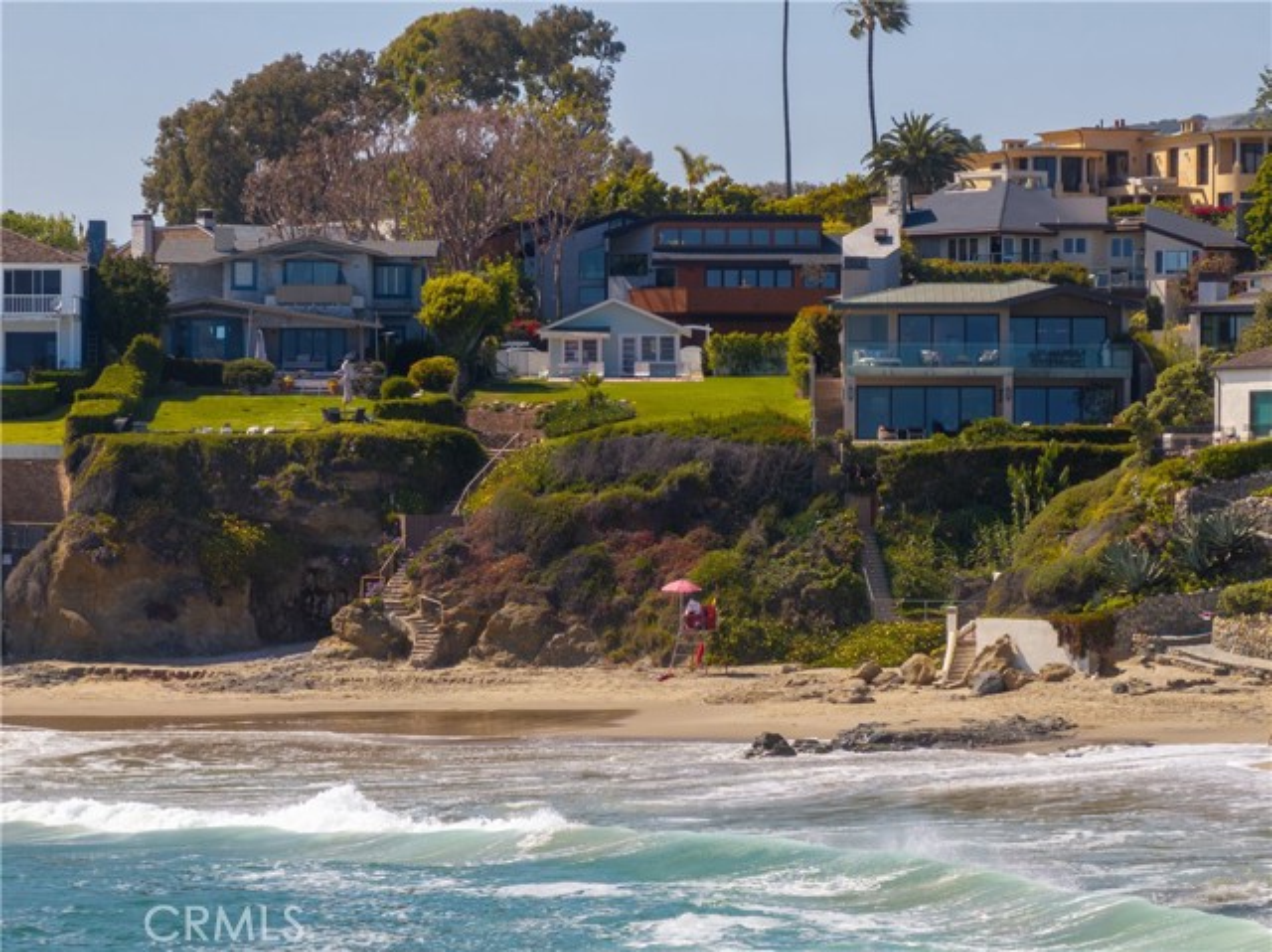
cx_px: 636
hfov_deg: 11.9
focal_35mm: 166
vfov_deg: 8.9
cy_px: 476
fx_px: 6095
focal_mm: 30.71
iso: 100
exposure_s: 1/1000
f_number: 3.4
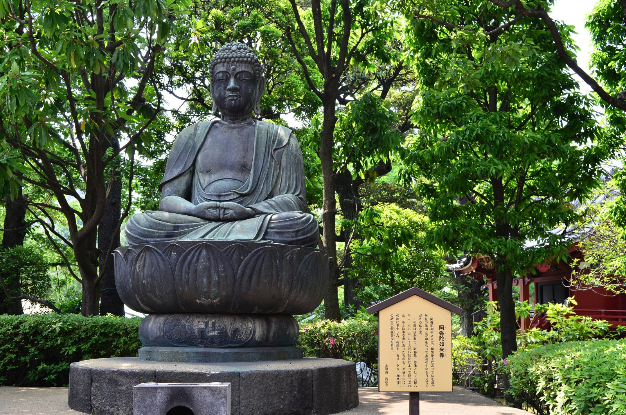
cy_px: 208
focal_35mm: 40
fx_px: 703
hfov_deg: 48.0
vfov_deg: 32.9
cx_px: 313
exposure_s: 1/60
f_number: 8
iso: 140
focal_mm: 27
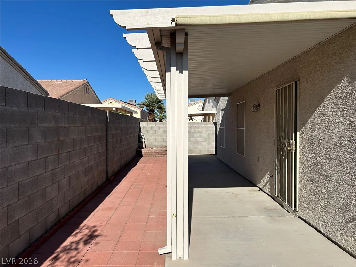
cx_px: 178
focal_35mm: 26
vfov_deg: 53.1
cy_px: 134
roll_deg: +0.8
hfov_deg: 67.3
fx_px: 267
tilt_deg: -1.2
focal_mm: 5.7
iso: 50
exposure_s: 1/6993
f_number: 1.5
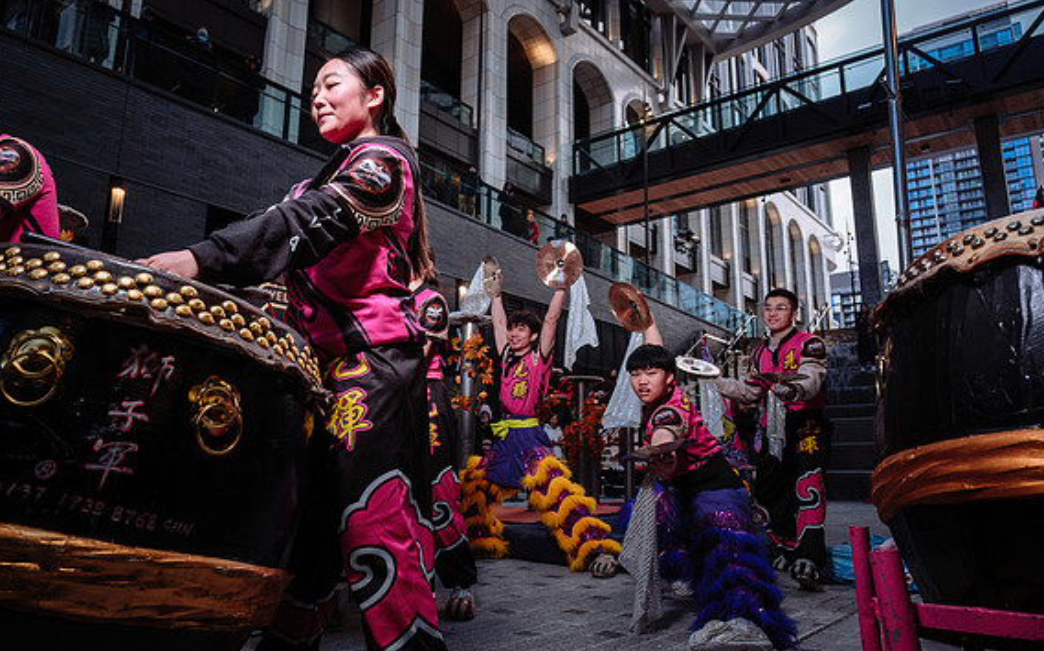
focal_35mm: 26
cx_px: 523
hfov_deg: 70.4
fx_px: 739
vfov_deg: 47.5
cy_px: 302
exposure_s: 1/160
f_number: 3.6
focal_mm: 16.5
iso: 160
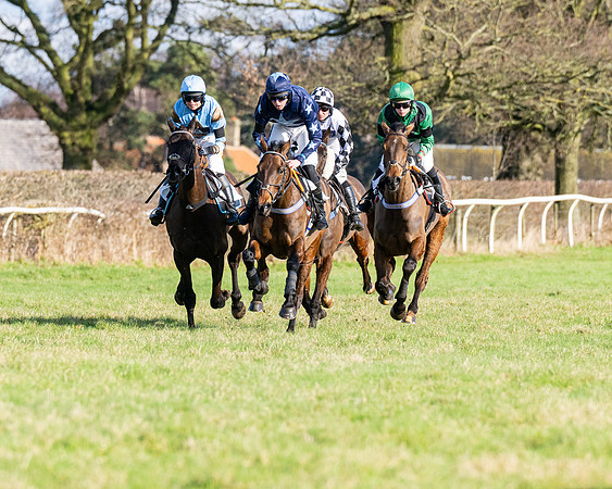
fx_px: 8811
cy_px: 247
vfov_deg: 3.2
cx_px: 304
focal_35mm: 487
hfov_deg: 4.0
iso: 400
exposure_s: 1/3200
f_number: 4
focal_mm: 200
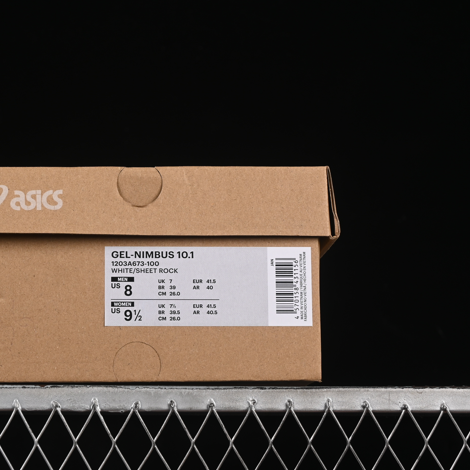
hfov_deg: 18.0
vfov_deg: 18.1
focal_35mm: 96
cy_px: 236
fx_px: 1475
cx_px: 145
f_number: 8
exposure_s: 1/80
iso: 160
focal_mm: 50
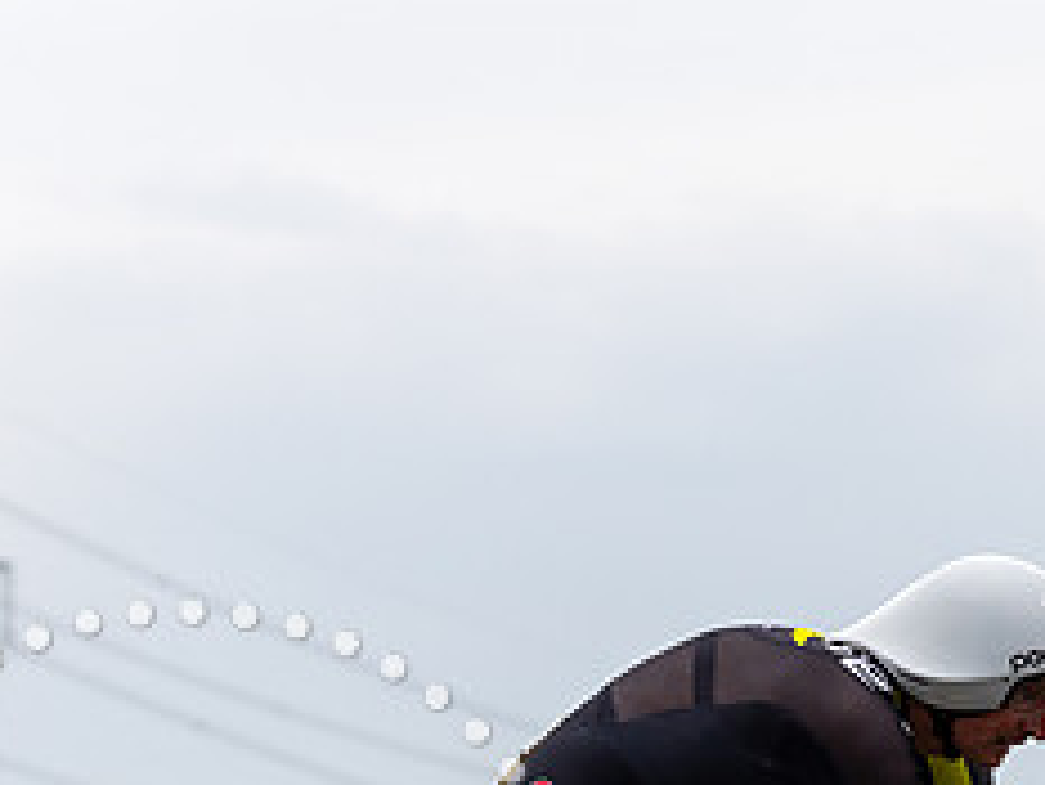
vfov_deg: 7.4
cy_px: 792
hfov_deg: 9.9
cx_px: 888
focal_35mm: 200
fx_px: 6041
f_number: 3.5
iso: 320
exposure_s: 1/1000
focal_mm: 80
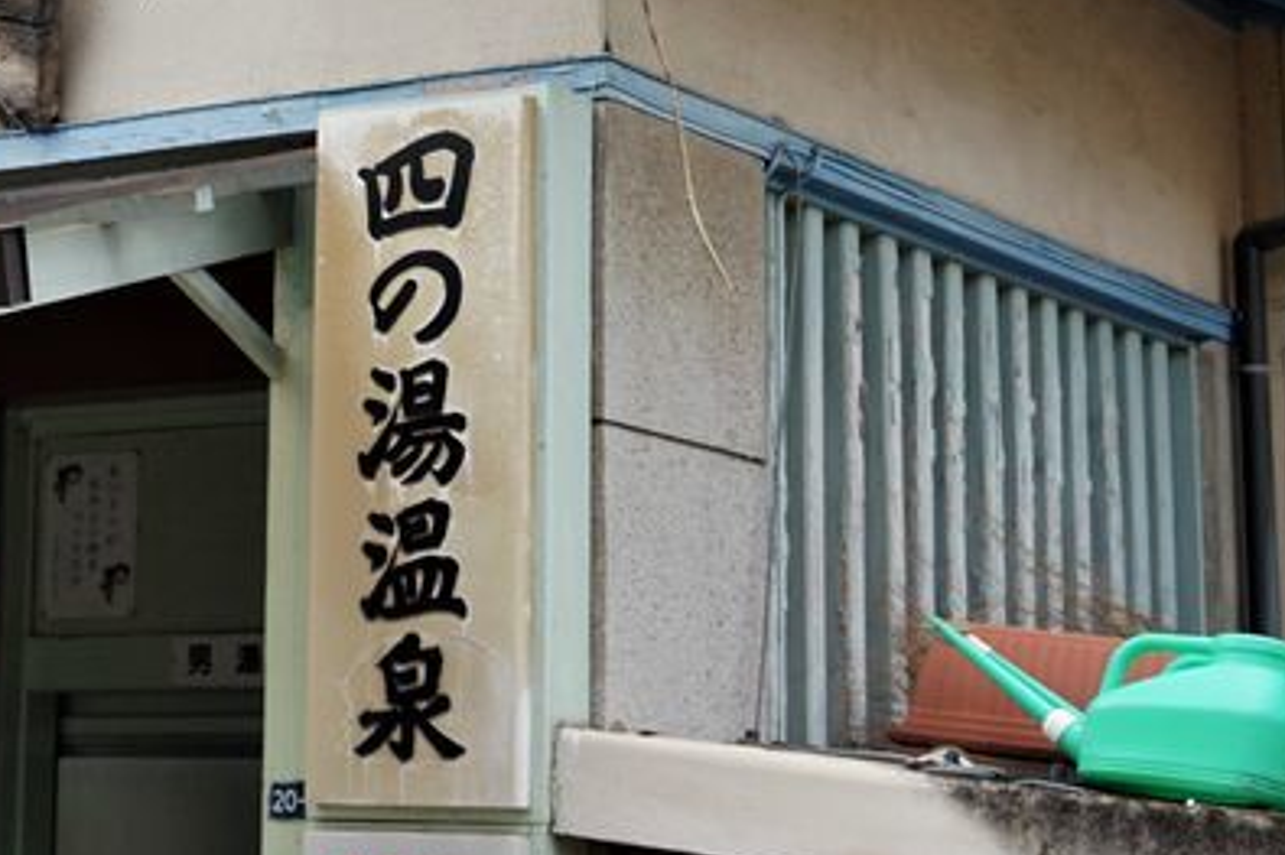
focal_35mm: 97
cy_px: 83
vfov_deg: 13.9
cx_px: 111
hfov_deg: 20.5
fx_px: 3471
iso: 320
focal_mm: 25
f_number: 4.5
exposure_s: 1/160
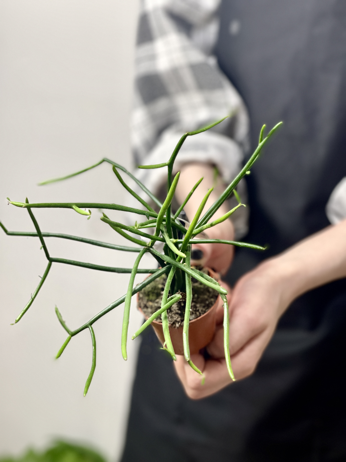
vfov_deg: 30.3
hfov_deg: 22.9
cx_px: 173
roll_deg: +0.1
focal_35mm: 64
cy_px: 231
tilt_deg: -25.1
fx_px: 853
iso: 160
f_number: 2.2
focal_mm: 7.5
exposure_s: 1/100
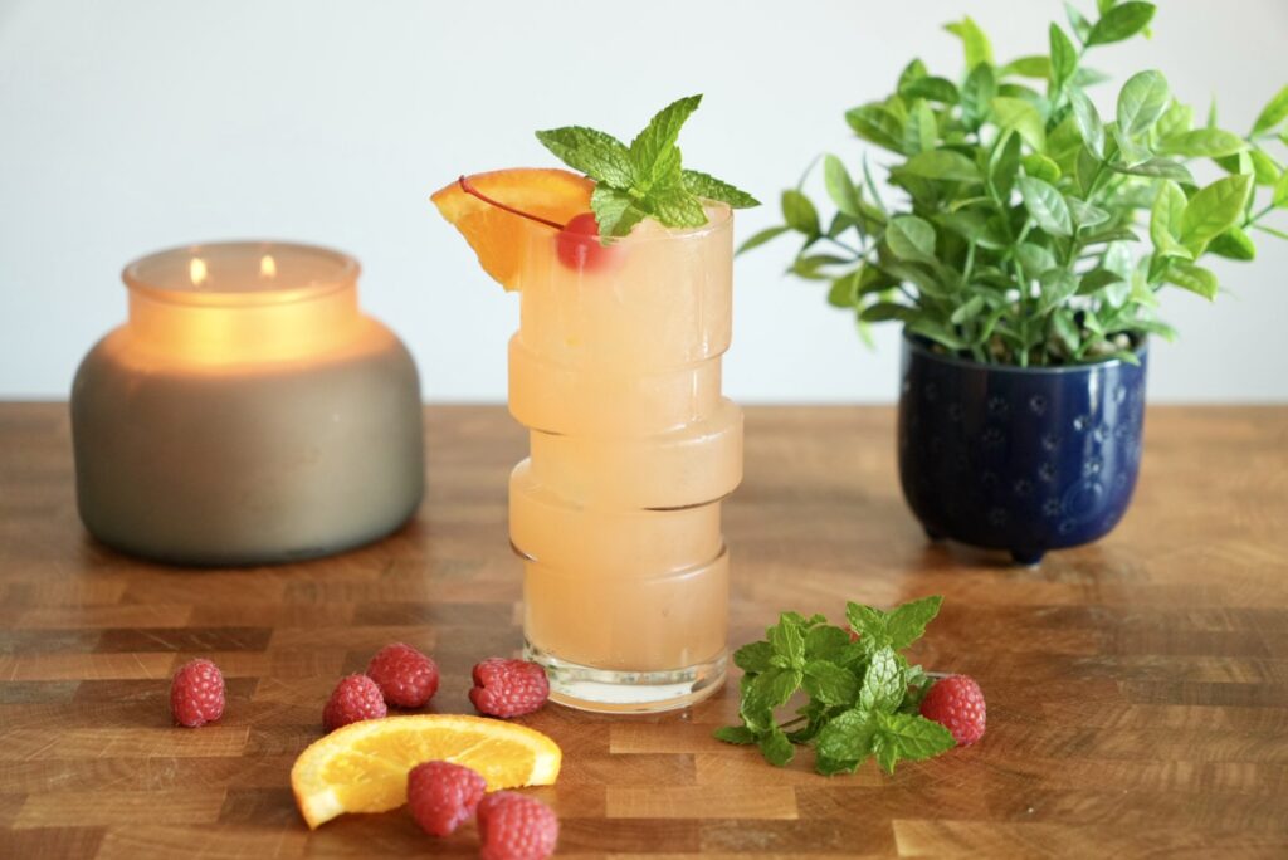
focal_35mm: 67
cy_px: 430
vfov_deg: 20.2
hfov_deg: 29.9
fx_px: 2411
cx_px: 644
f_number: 2.8
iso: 1600
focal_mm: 44.9
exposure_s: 1/125
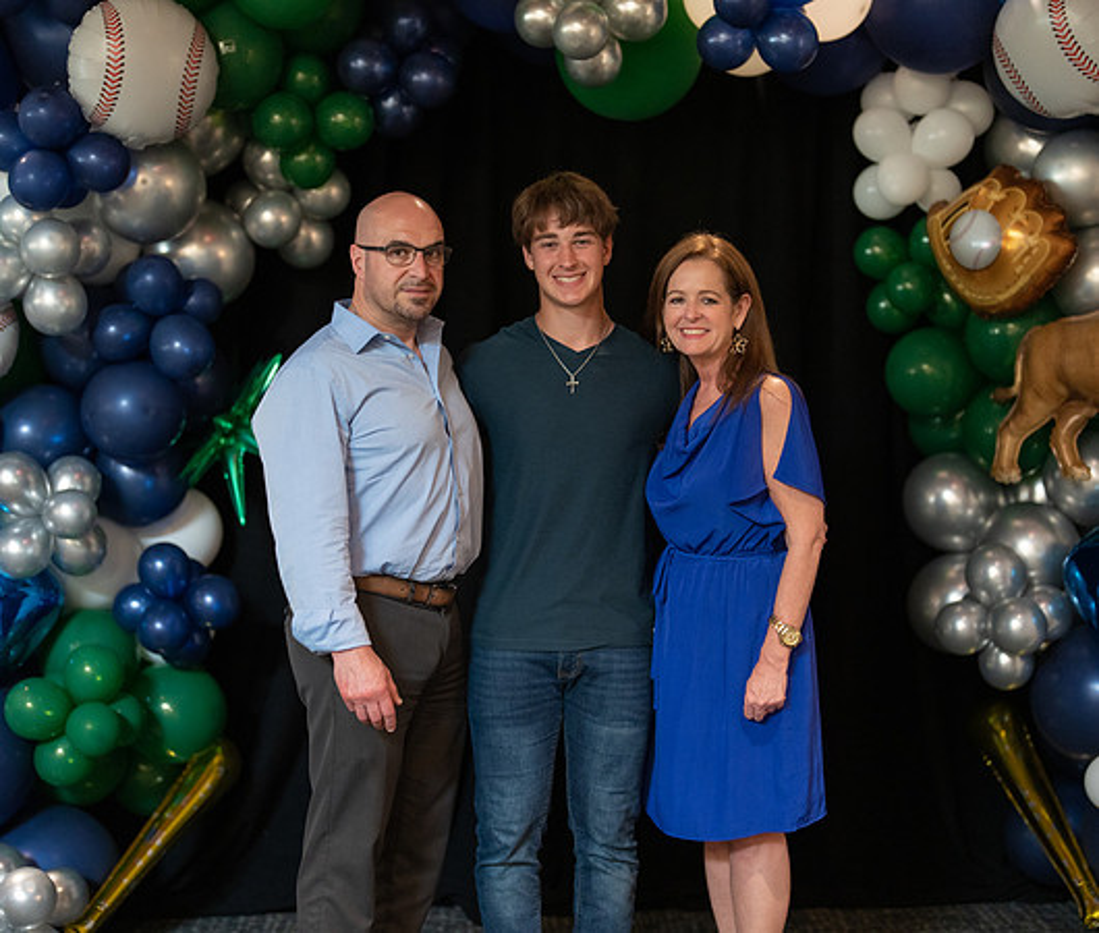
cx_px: 552
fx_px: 1948
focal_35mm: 58
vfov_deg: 26.9
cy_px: 466
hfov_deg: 31.5
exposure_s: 1/320
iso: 1600
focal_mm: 50
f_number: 1.2
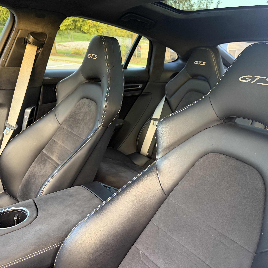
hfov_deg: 55.4
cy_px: 131
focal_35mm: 29
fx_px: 254
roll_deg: -5.0
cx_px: 154
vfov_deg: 55.6
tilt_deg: -20.6
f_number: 1.78
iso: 320
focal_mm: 6.76
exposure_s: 1/60
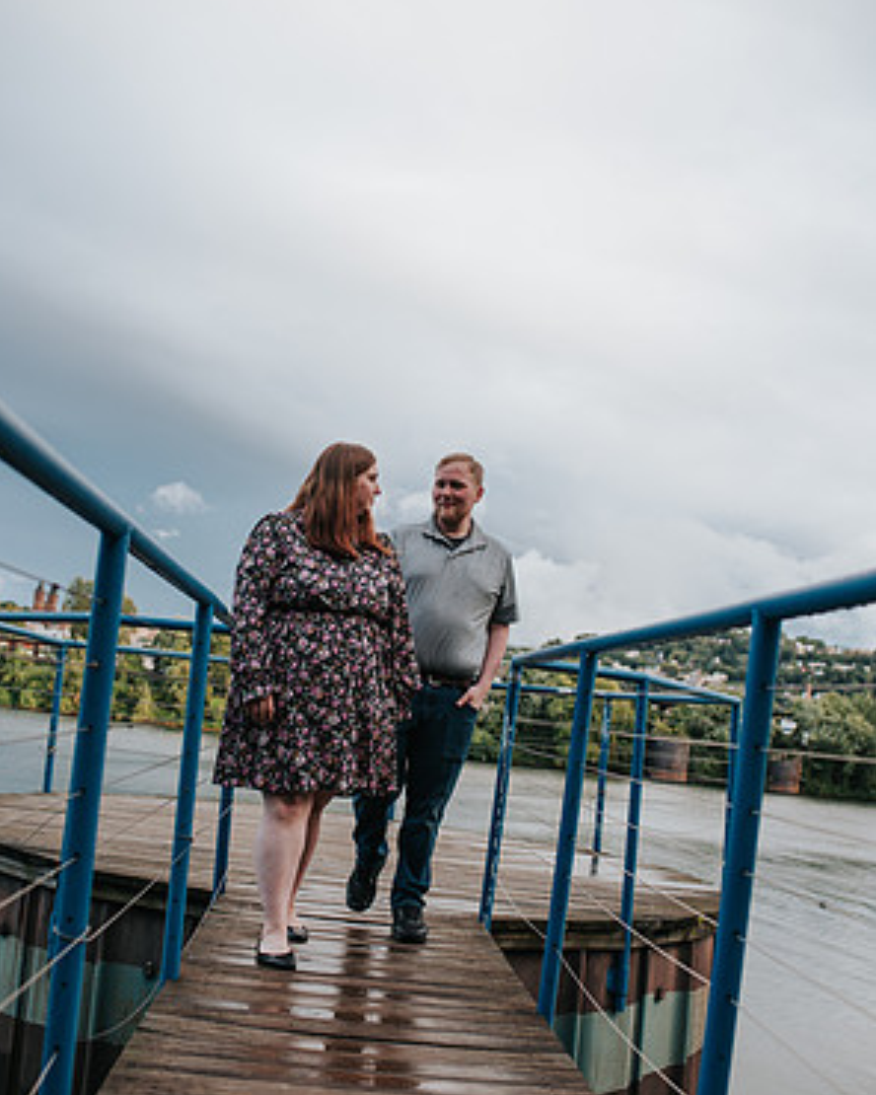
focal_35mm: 40
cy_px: 583
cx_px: 435
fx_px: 1296
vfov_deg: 45.8
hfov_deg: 37.3
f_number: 3.2
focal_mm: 35
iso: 100
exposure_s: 1/400
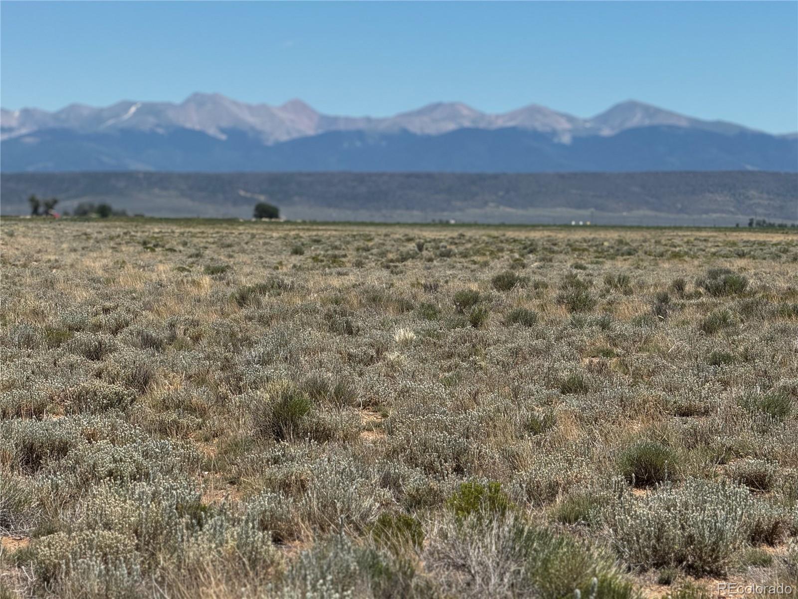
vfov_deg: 12.3
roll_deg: +0.0
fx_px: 2766
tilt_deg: -0.9
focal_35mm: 120
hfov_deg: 16.4
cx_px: 399
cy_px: 300
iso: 50
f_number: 2.8
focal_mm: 15.66
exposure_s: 1/1650
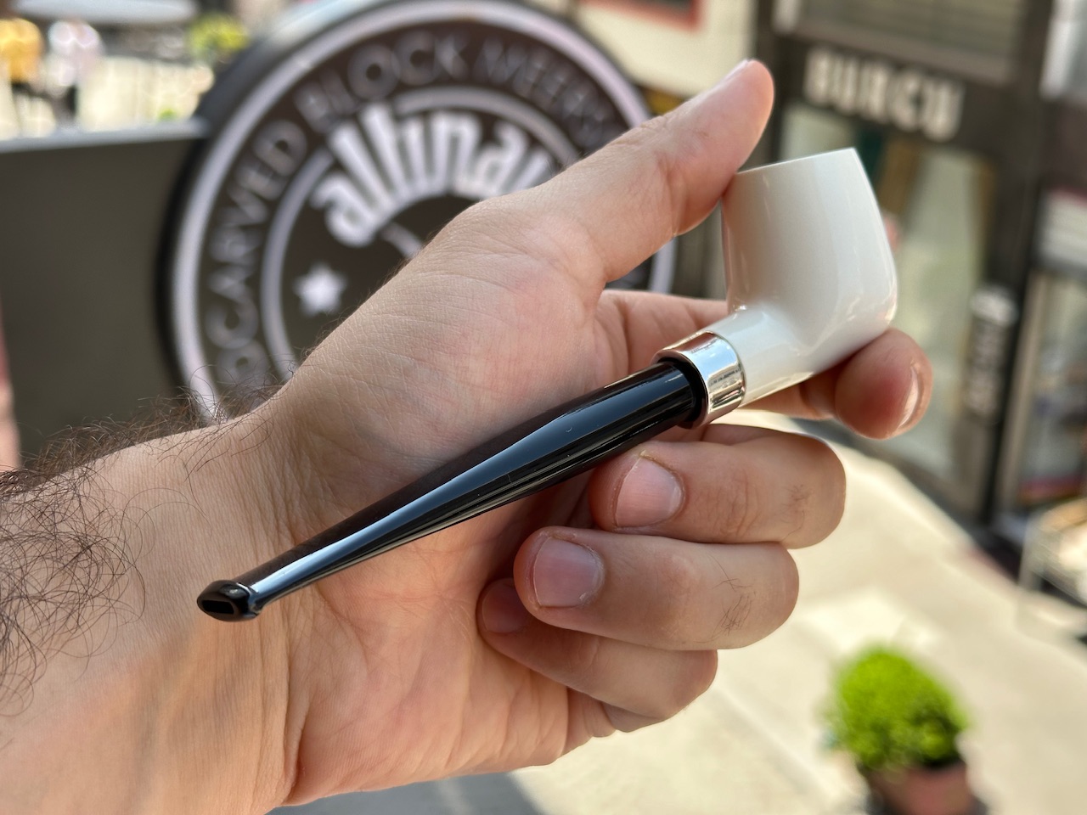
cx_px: 544
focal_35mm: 48
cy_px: 408
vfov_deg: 30.3
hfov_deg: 39.7
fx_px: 1507
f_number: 1.78
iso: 64
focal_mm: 6.86
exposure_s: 1/672
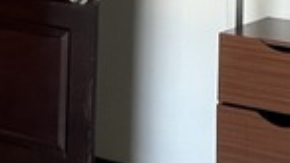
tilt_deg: +3.7
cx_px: 64
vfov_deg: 10.9
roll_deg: -1.7
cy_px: -183
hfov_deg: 21.3
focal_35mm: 99
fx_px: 761
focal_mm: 1.57
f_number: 1.8
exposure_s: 1/120
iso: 200
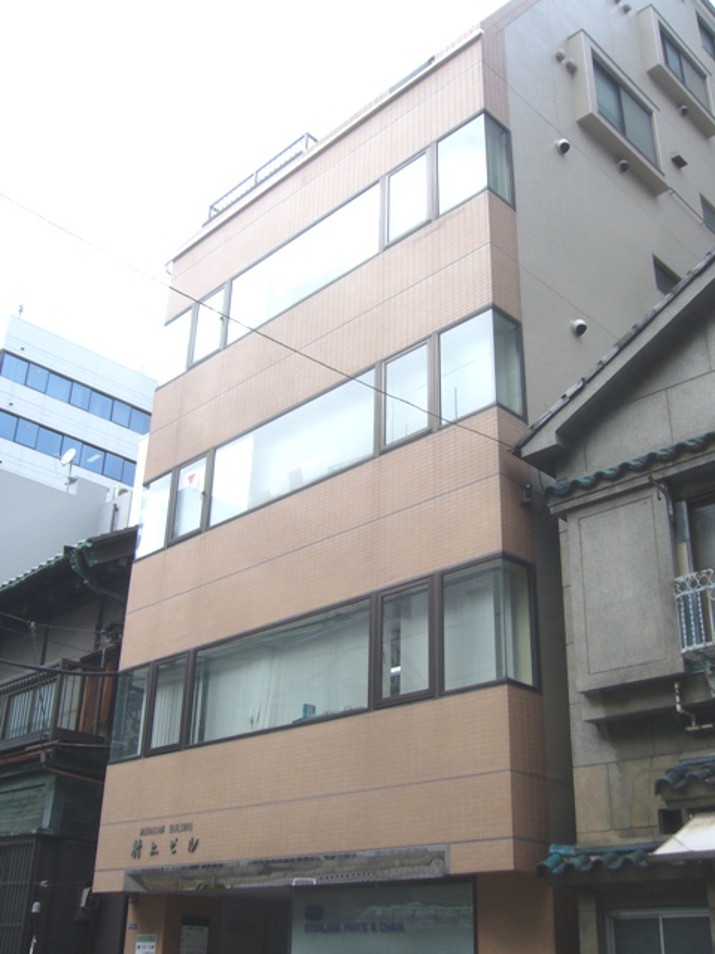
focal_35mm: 35
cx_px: 358
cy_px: 477
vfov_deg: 52.6
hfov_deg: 40.7
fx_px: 964
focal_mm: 5.8
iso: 80
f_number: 5.6
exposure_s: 1/125
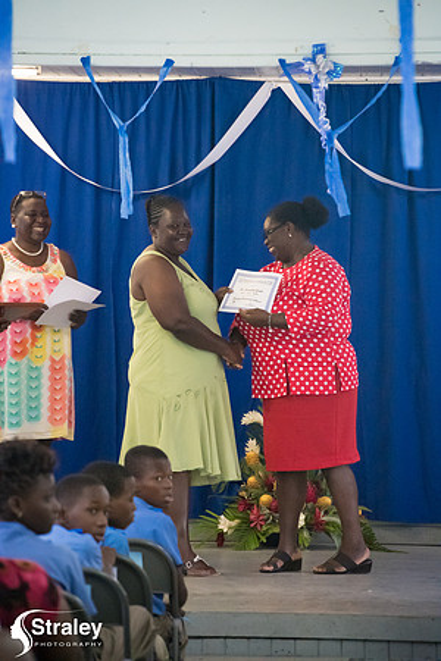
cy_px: 330
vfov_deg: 10.3
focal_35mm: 200
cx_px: 220
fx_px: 3675
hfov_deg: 6.9
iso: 20000
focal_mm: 200
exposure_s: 1/200
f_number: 6.3
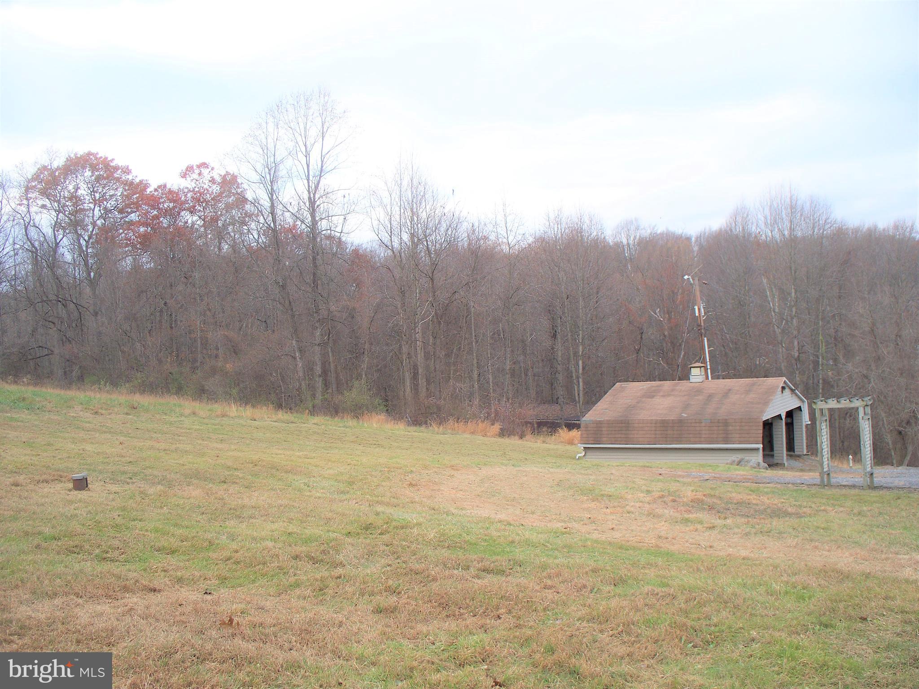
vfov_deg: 39.7
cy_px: 344
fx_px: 956
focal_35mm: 36
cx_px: 460
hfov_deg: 51.4
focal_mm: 7.54
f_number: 2.8
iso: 64
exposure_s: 1/200
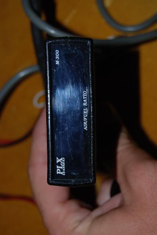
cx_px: 78
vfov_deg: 24.6
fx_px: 538
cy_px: 118
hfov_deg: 16.6
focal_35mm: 82
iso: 200
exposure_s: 1/60
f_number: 5.6
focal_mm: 55
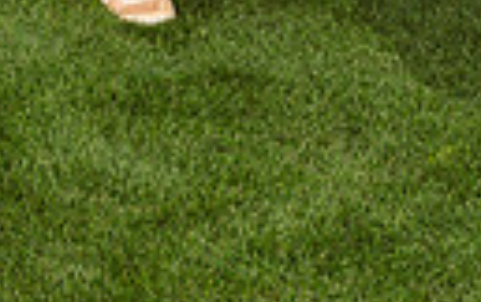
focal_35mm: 149
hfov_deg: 13.7
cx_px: 537
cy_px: -429
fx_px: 1956
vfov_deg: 8.1
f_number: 8
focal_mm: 42
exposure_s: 1/200
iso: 200
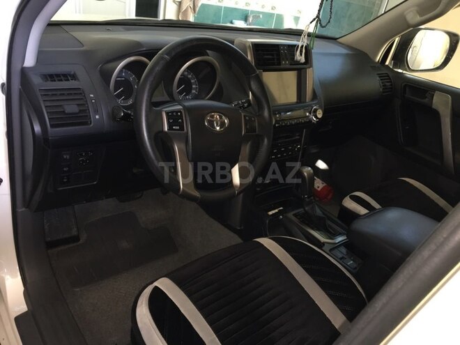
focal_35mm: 29
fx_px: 385
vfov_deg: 48.2
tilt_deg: -29.2
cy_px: 172
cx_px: 230
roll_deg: -10.0
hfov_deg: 61.7
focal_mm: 4.15
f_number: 2.2
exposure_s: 1/17
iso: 80
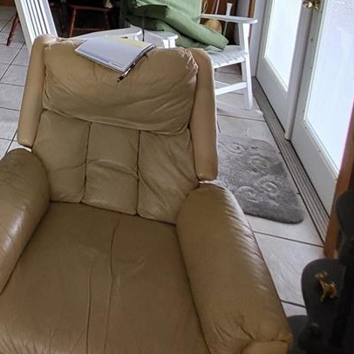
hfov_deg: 43.2
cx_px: 19
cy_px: -44
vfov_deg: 38.9
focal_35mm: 34
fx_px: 393
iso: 250
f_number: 2.2
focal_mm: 1.74
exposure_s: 1/60
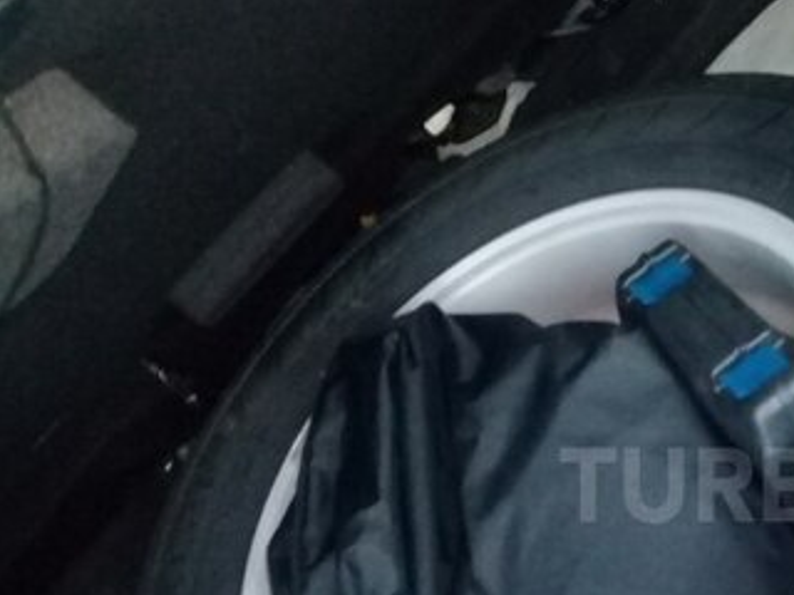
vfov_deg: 22.6
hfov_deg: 28.2
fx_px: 1468
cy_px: 485
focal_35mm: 64
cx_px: 814
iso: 400
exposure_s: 1/33
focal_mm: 3.3
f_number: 2.2
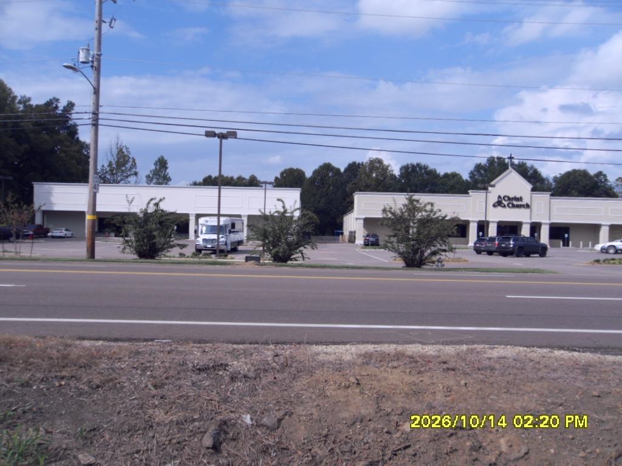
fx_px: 629
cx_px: 311
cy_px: 233
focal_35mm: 35
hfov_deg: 52.6
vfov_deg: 40.7
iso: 80
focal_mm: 6.3
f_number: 8.2
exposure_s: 1/250
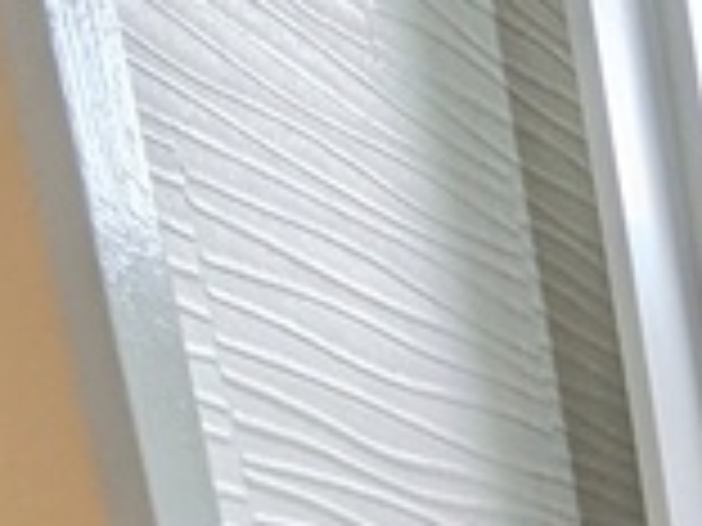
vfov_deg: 12.4
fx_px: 1744
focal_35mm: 86
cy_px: 1358
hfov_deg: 14.7
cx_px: 1674
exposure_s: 1/60
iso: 89
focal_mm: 1.83
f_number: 2.2
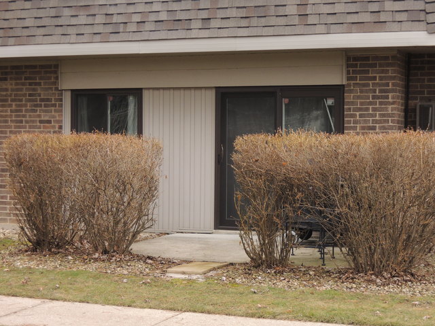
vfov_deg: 19.1
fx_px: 968
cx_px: 218
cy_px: 163
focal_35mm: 77
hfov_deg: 25.3
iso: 250
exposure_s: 1/100
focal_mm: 13.8
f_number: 4.7
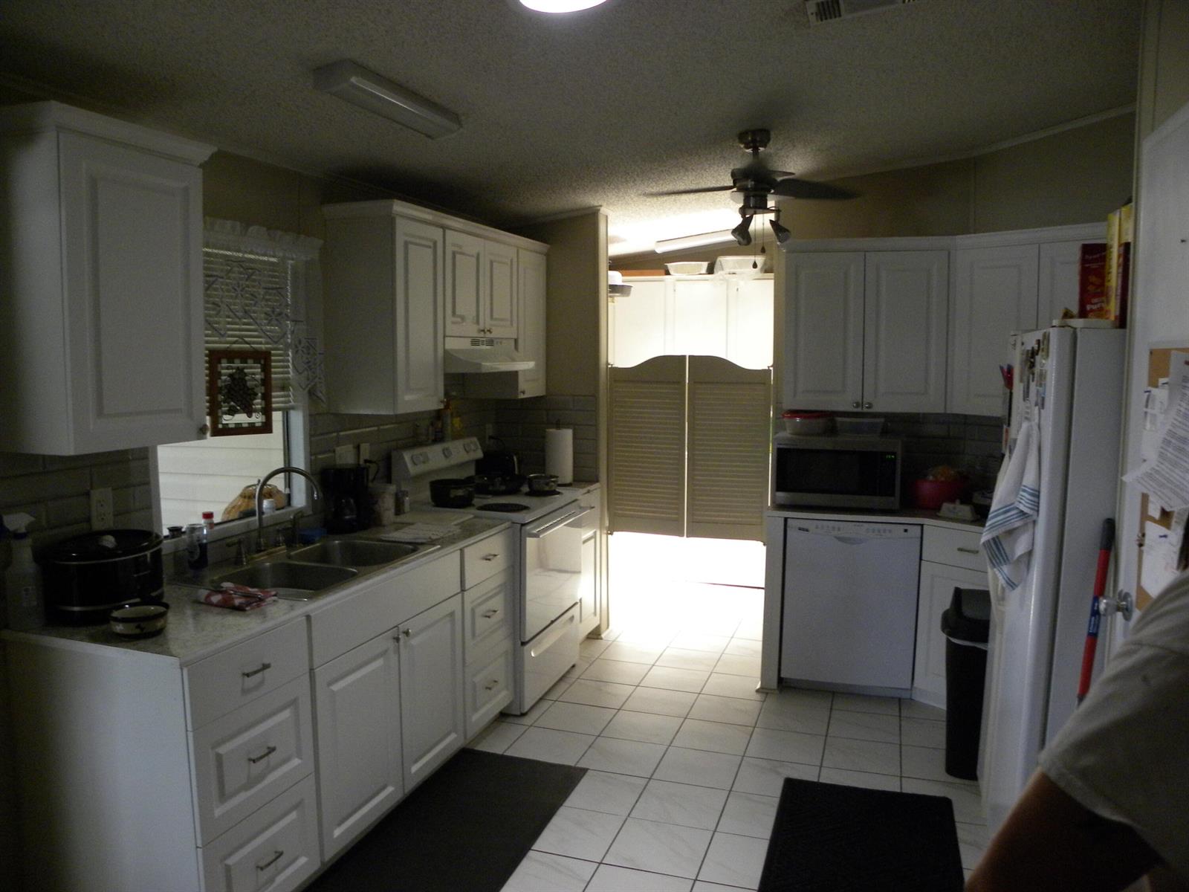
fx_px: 893
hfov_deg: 67.3
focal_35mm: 26
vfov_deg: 53.1
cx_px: 594
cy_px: 446
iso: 338
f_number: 2.8
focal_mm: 4.6
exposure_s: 1/78.4
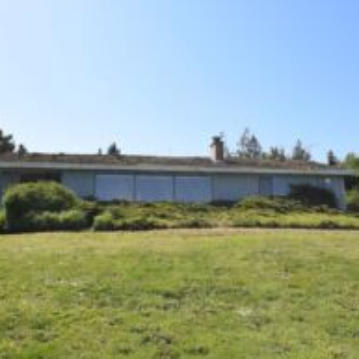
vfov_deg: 53.3
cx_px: 156
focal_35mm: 30
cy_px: 170
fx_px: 357
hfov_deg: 53.2
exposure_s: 1/320
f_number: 9
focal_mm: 11.5
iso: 200
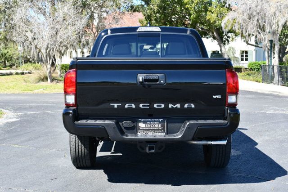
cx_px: 144
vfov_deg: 23.4
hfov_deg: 34.5
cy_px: 96
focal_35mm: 58
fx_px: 464
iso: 200
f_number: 7.1
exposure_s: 1/250
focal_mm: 29
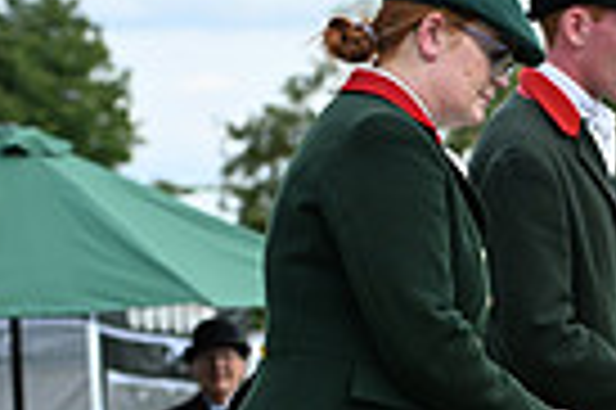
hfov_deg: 5.2
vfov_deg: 3.5
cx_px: 1250
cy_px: 511
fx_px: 6665
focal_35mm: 390
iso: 400
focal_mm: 92
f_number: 4.5
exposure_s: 1/1000
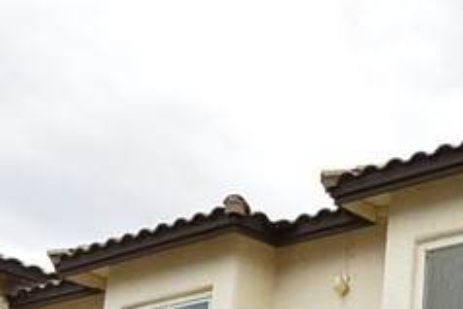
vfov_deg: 15.7
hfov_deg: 22.9
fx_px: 1055
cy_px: 418
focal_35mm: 82
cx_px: 543
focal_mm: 6.7
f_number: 4.5
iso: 160
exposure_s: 1/500
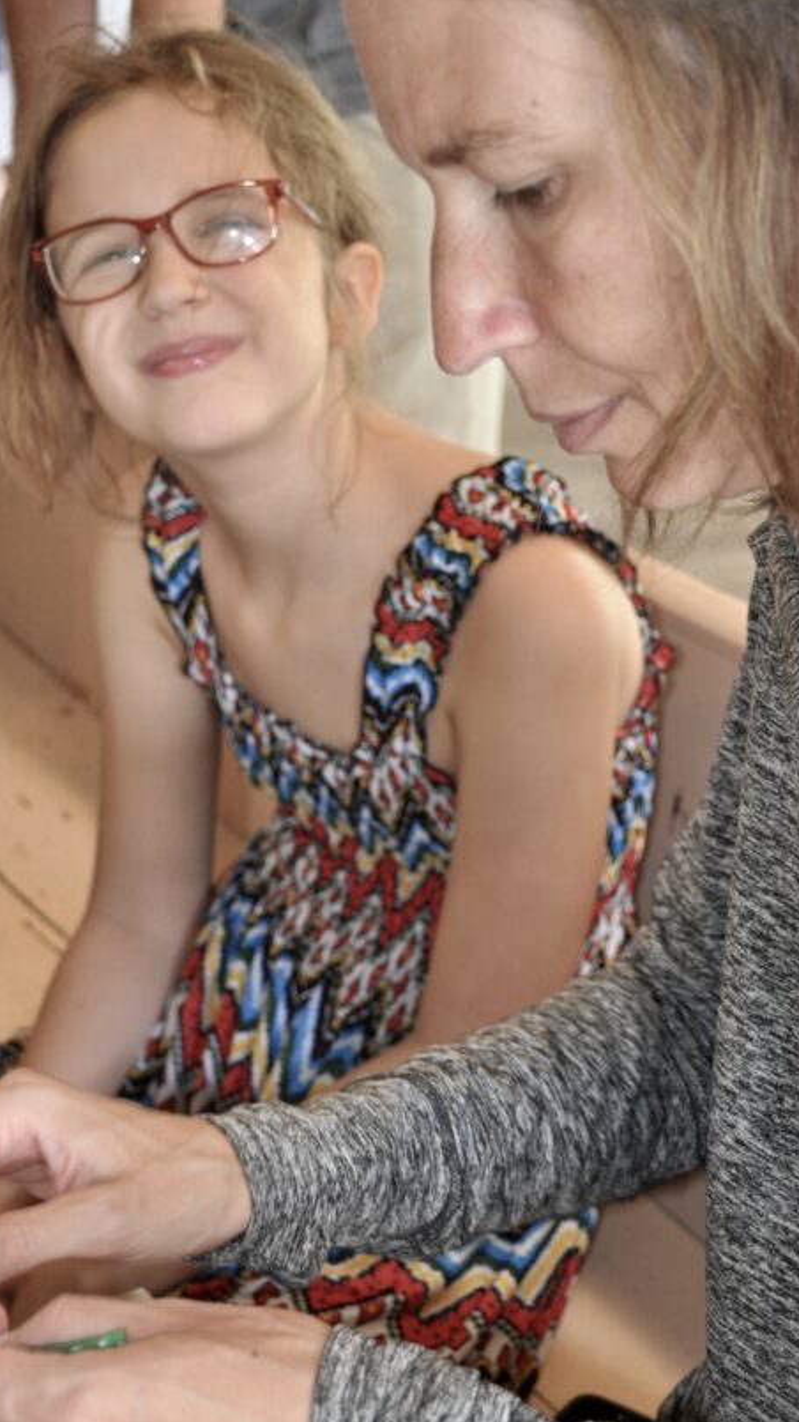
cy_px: 845
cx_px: 246
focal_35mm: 60
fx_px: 2261
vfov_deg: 34.8
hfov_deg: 20.0
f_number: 4.5
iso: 800
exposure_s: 1/15
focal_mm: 30
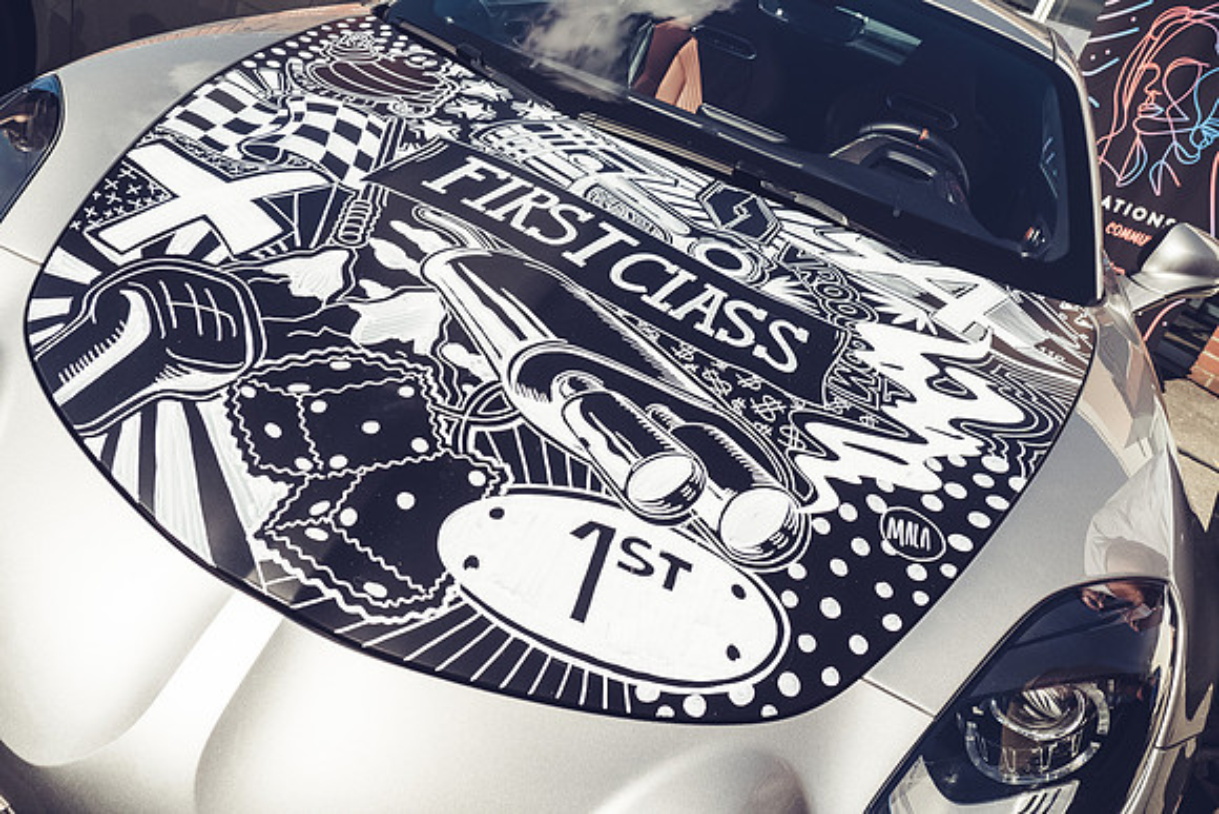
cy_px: 407
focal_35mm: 25
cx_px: 610
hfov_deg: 71.6
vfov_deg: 51.4
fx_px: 845
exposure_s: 1/3200
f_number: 4
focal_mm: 12
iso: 200
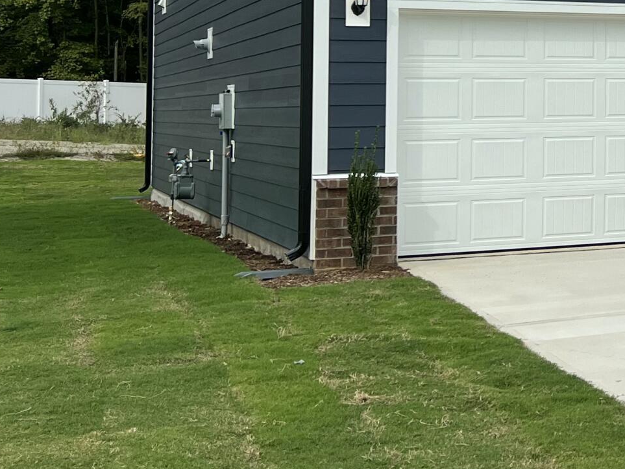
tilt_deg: +4.3
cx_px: 902
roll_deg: +0.7
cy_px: 31
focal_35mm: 81
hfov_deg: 20.9
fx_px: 1462
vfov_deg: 17.9
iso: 50
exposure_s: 1/3571
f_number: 1.5
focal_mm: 5.7
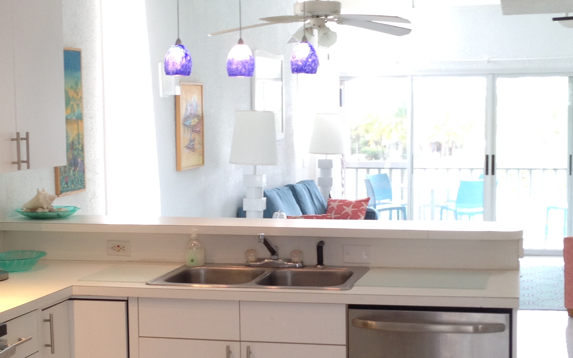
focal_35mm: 67
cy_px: 202
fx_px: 1046
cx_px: 310
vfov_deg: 19.4
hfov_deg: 30.6
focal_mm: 4.12
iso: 50
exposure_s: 1/30
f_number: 2.4
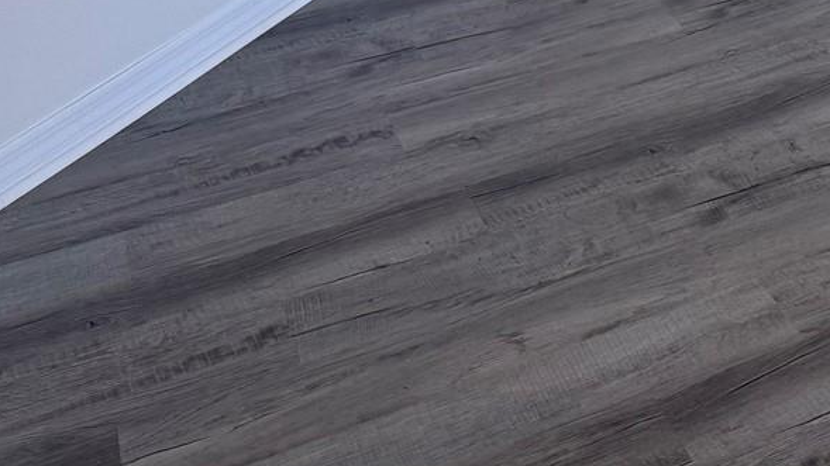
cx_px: 1101
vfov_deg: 15.1
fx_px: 1562
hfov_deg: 25.3
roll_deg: +0.7
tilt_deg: -14.0
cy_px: -321
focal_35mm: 71
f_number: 1.78
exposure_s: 1/121
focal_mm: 6.76
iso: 125
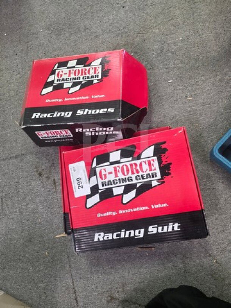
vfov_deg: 73.9
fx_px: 205
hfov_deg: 58.9
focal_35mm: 23
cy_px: 154
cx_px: 116
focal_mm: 6.3
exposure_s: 1/120
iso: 640
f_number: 1.7
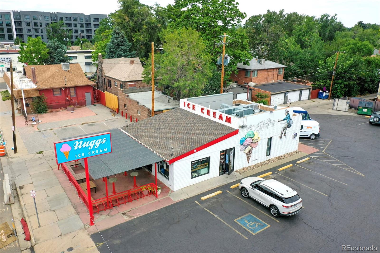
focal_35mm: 28
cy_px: 126
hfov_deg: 65.5
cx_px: 190
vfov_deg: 46.4
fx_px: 295
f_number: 5.6
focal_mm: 10.26
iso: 100
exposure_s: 1/320
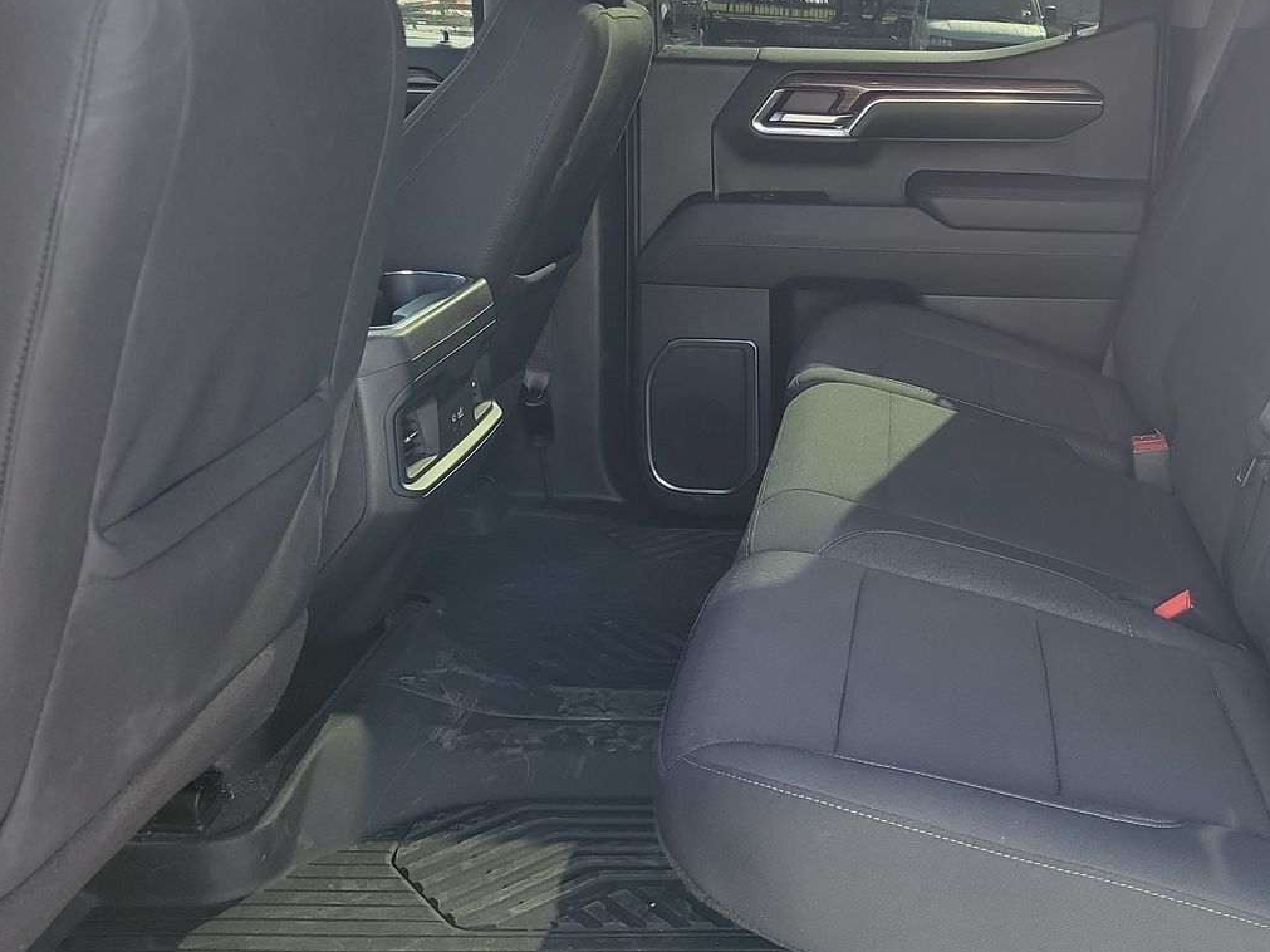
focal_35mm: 38
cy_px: 437
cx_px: 1000
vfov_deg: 37.7
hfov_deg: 46.6
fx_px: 1394
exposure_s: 1/59
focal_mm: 6.7
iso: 101
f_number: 1.8
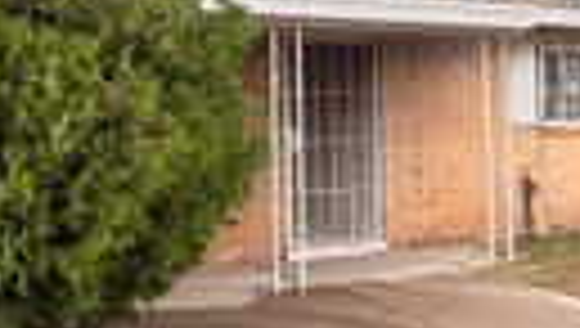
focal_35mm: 59
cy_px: 133
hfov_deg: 32.6
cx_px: 576
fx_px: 909
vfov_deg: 20.5
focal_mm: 2.22
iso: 50
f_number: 2.2
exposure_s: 1/502
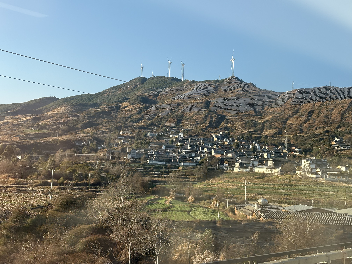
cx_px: 176
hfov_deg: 36.8
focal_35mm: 52
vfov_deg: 28.0
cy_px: 132
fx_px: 529
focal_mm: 5.96
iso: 32
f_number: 1.6
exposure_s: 1/1048
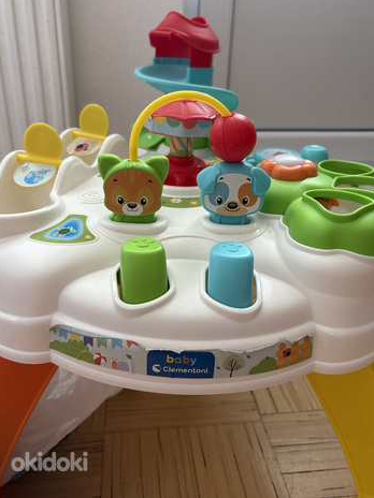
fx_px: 403
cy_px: 231
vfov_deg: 63.4
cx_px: 182
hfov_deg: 49.7
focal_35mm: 28
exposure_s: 1/77
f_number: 1.6
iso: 125
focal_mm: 5.96
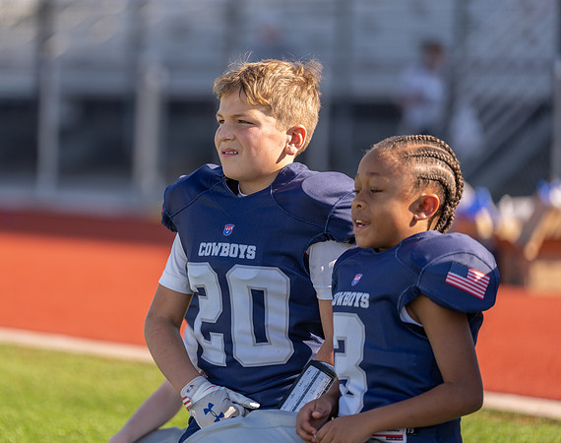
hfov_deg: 9.1
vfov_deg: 7.2
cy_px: 207
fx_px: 3532
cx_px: 205
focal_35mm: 214
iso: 100
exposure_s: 1/800
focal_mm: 178
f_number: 2.8
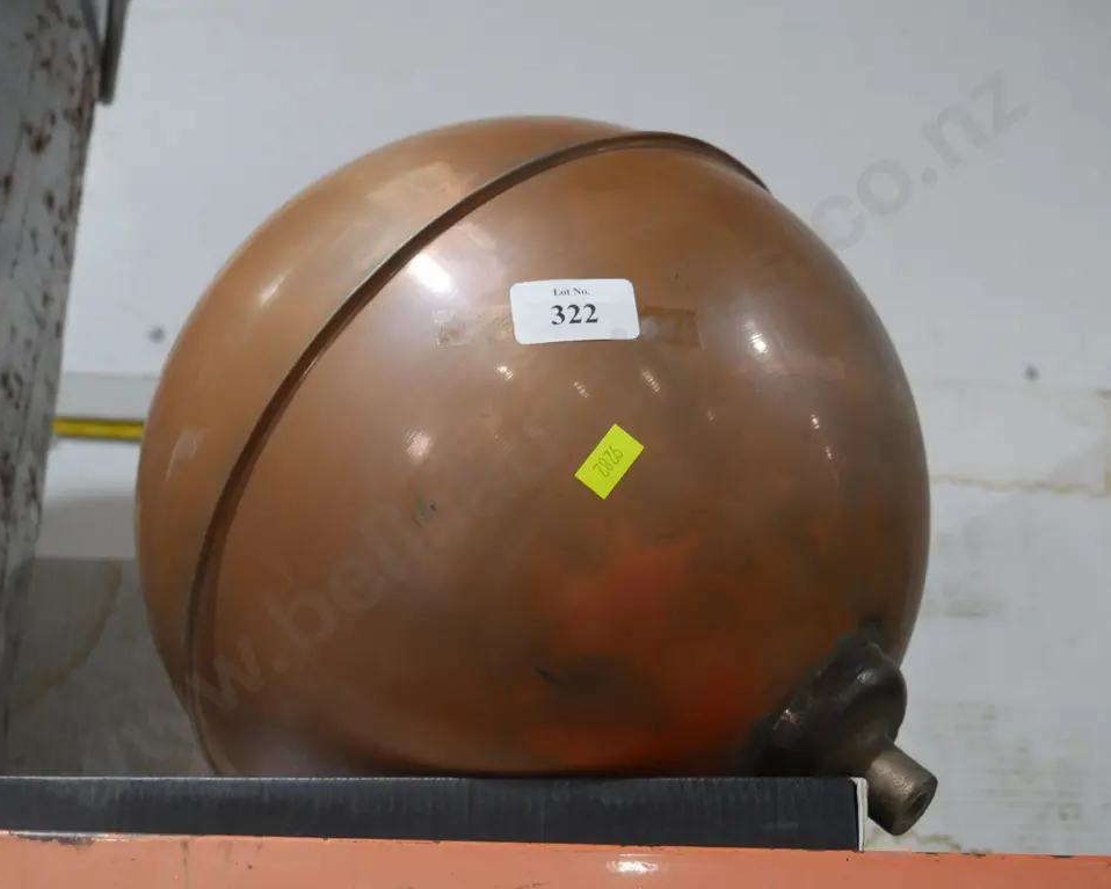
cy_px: 444
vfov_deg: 31.5
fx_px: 1579
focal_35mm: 48
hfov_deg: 38.8
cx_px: 540
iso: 1000
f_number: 5.1
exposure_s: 1/60
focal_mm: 23
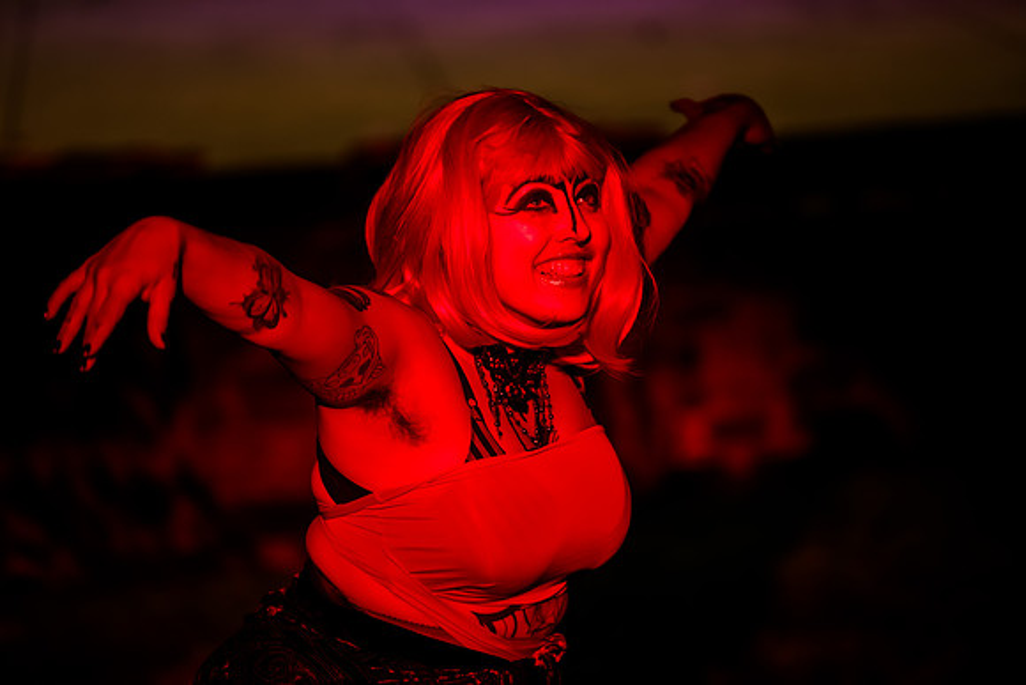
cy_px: 342
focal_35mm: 200
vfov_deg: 6.9
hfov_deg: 10.3
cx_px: 513
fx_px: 5701
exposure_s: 1/320
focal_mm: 200
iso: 1250
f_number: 2.8
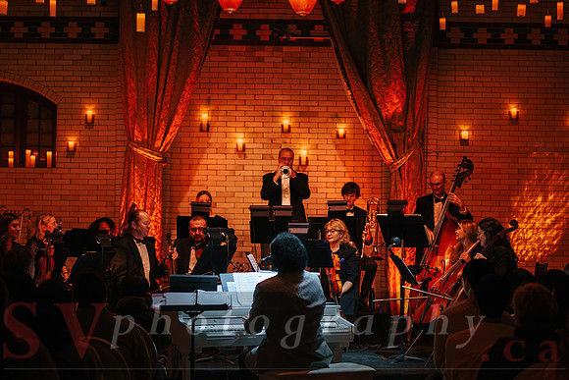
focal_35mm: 70
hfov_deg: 28.8
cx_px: 284
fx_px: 1107
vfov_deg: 19.5
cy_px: 190
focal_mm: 70
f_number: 2.8
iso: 1000
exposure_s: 1/80
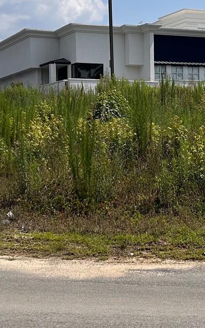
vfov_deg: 25.2
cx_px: 173
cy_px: 137
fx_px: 733
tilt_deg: +0.9
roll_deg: +2.1
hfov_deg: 15.8
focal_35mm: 82
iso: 50
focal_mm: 5.7
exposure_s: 1/6993
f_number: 1.5
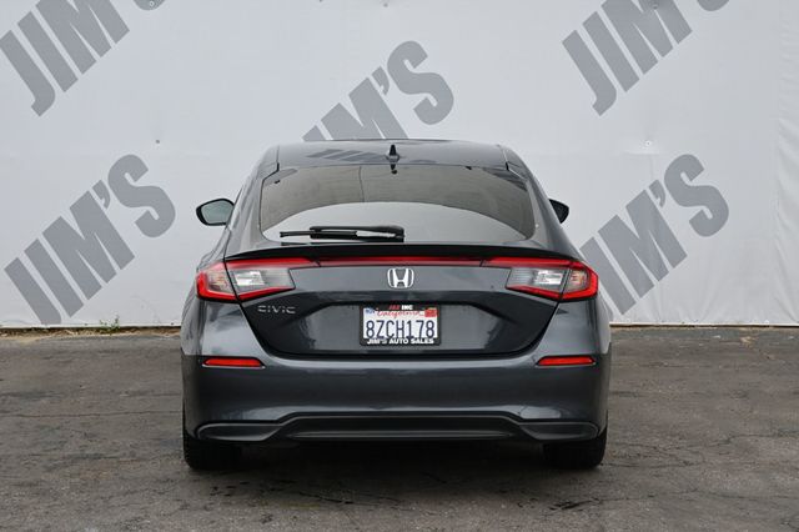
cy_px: 266
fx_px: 1397
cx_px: 400
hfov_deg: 31.9
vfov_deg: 21.5
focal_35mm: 63
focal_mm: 42
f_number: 5.6
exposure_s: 1/250
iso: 280
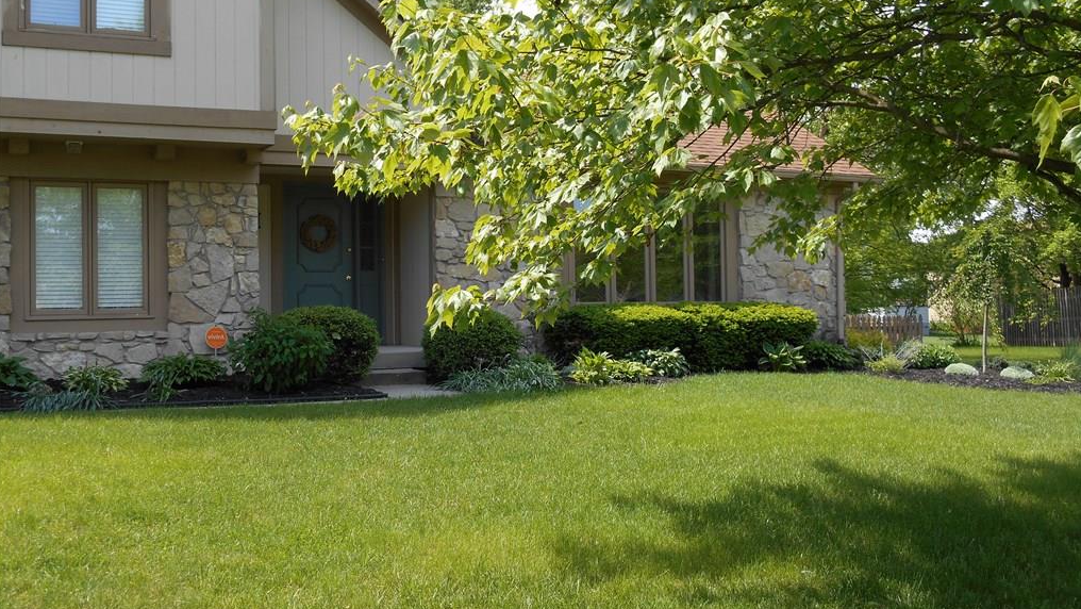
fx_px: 1290
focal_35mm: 45
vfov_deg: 26.5
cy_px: 264
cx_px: 538
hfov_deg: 45.5
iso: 80
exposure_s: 1/250
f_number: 3.9
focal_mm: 7.2
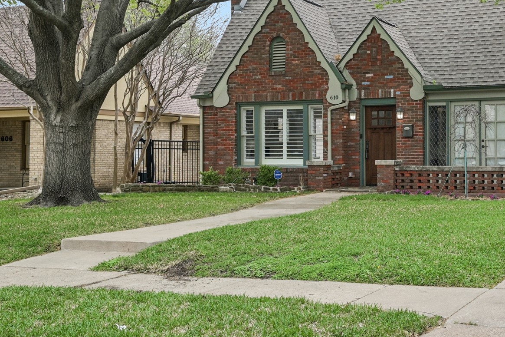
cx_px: 408
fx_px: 785
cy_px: 103
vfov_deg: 24.0
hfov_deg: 34.5
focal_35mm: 56
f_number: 8
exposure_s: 1/400
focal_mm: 30
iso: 400
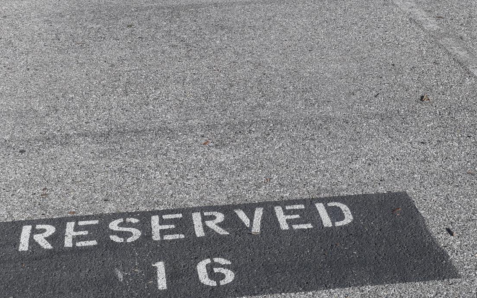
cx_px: 256
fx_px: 962
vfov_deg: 17.6
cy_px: 109
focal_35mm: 74
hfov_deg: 27.8
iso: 200
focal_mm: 26
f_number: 10
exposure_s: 1/400
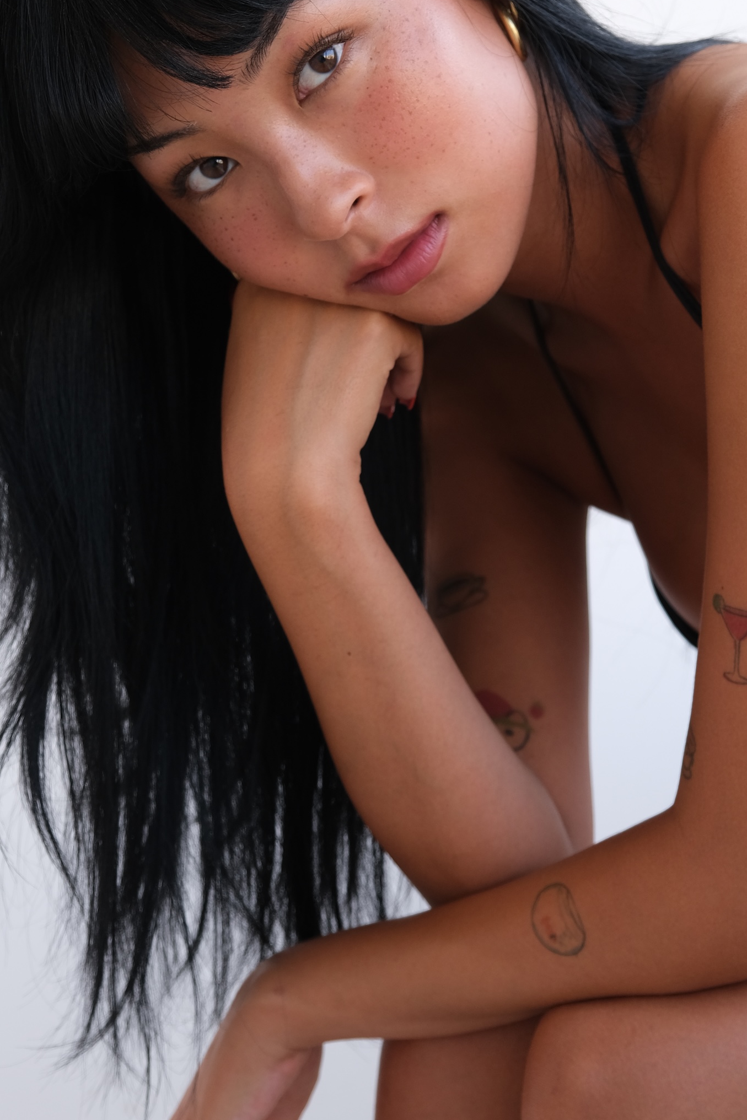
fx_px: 2552
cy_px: 521
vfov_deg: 24.8
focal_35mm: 82
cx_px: 388
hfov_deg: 16.7
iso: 320
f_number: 4
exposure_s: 1/125
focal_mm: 37.4
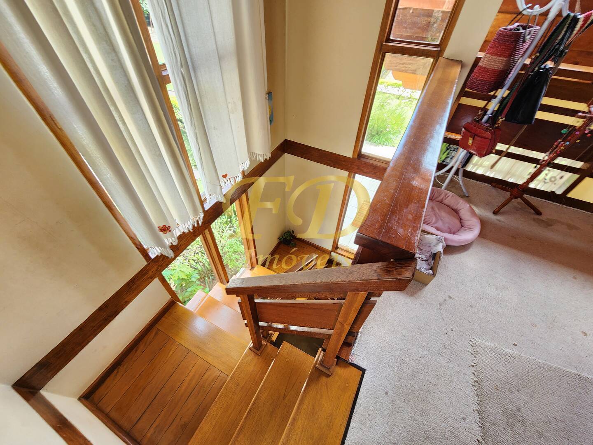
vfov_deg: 89.9
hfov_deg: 106.2
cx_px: 296
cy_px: 222
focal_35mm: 13
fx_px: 223
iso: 160
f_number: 2.2
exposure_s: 1/60
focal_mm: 2.2
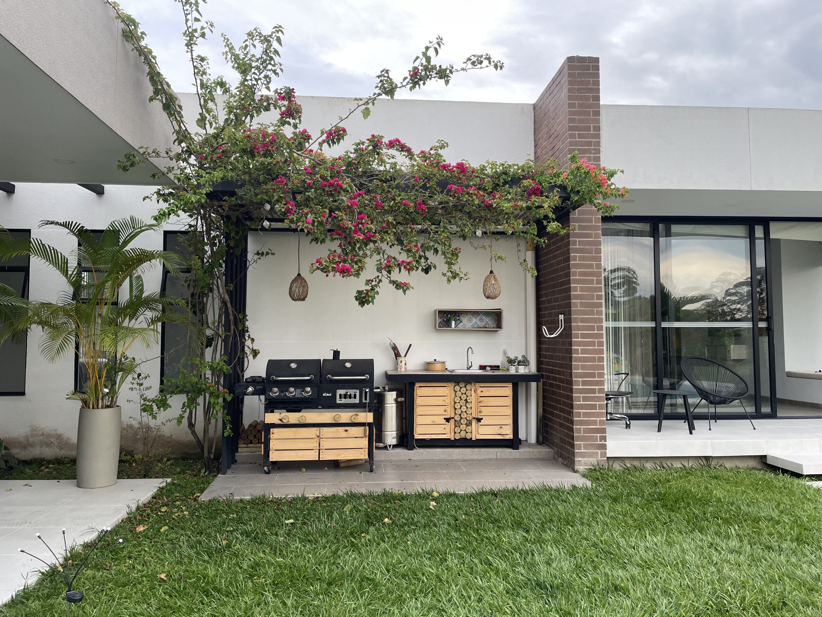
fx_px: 617
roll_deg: +0.3
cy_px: 308
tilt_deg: +3.3
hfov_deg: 67.3
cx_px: 411
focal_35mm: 26
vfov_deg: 53.1
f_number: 1.6
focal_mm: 4.2
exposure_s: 1/121
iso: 64
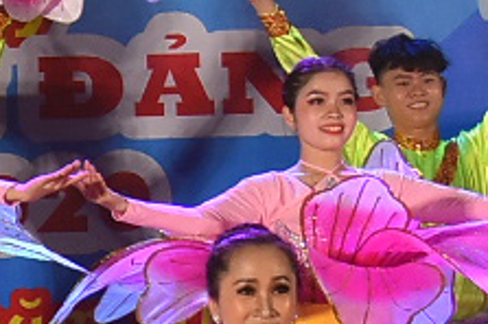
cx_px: -260
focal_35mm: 317
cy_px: 567
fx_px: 4286
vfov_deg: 4.3
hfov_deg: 6.4
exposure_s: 1/250
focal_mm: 29
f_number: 5
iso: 800
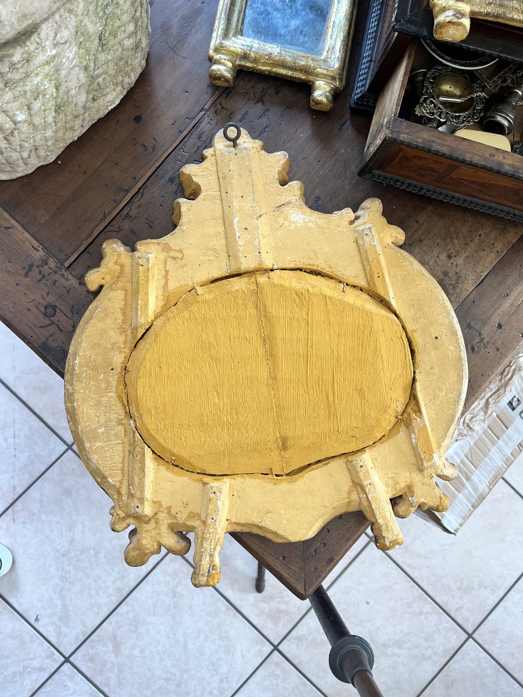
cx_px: 262
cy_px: 348
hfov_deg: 53.1
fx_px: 524
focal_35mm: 26
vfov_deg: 67.3
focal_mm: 5.1
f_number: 1.6
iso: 125
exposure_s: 1/121
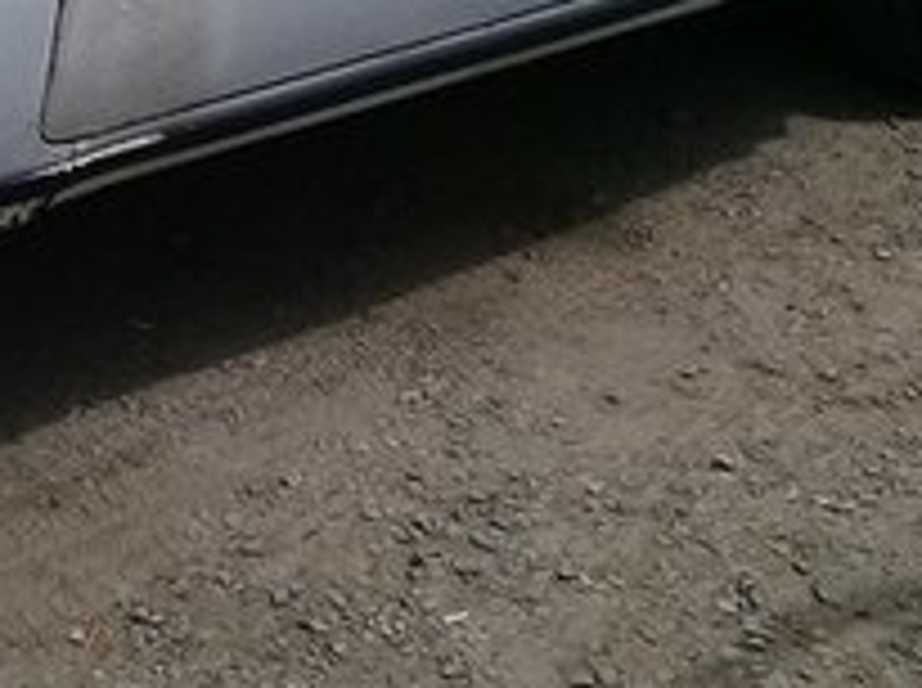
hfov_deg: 18.9
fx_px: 2659
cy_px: -182
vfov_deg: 14.2
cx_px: -85
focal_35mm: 100
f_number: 2.2
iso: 50
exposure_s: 1/2778
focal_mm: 3.3
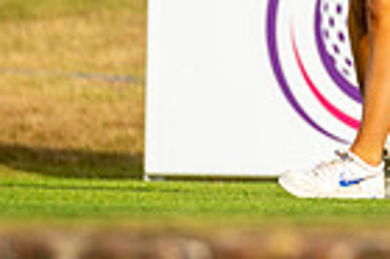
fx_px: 8992
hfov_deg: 2.5
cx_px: 627
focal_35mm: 831
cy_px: -205
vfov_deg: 1.6
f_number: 4
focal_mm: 200
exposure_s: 1/1600
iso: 125
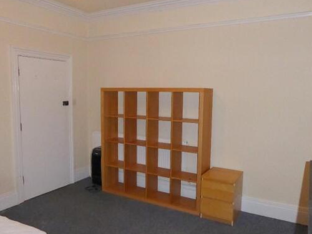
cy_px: 123
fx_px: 252
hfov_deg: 63.4
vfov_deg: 49.7
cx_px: 151
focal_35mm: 28
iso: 800
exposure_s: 1/60
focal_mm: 4.3
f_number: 4
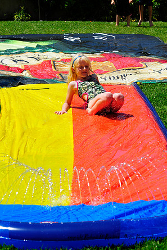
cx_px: 84
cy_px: 125
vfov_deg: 19.3
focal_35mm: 106
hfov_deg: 12.9
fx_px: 737
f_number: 7.1
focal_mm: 70
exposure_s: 1/640
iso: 200
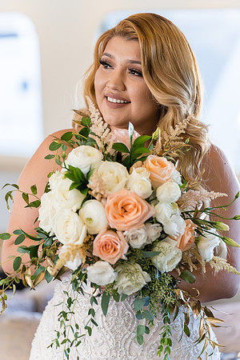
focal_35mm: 139
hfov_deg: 9.9
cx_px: 120
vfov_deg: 14.8
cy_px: 180
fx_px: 1390
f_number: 2.8
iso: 400
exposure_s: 1/250
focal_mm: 139
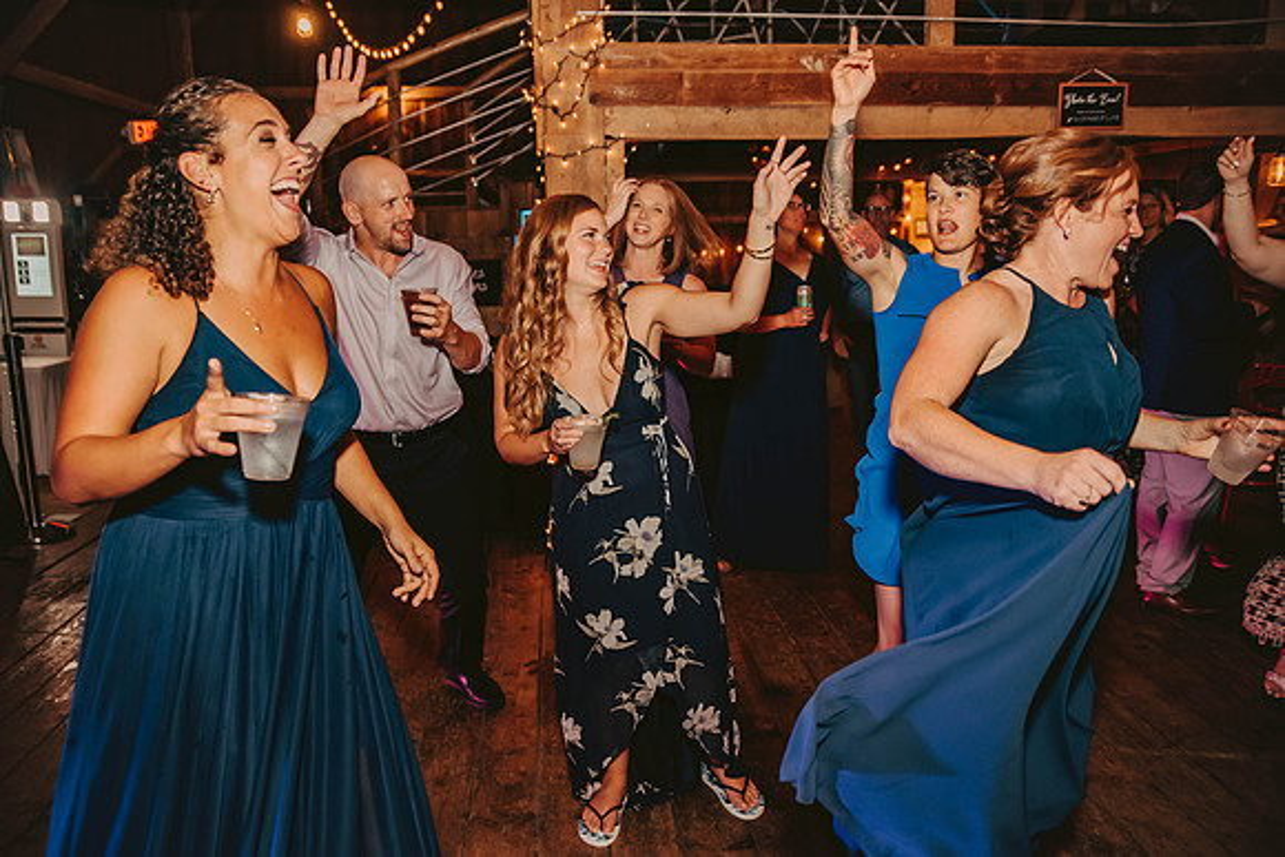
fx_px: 1000
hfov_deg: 65.5
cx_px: 642
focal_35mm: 28
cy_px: 428
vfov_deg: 46.4
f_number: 2.8
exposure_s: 1/125
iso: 1250
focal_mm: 28
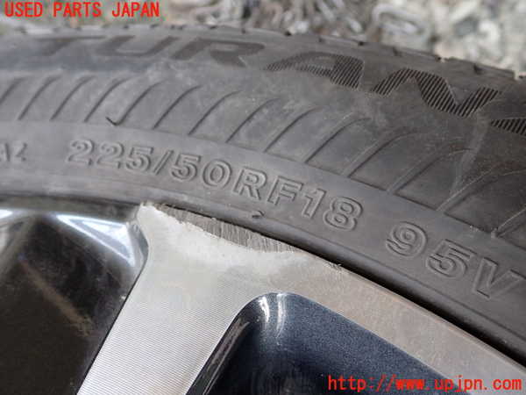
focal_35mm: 30
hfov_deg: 60.0
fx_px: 456
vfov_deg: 46.8
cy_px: 198
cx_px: 263
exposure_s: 1/80
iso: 200
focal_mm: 5.4
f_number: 2.3
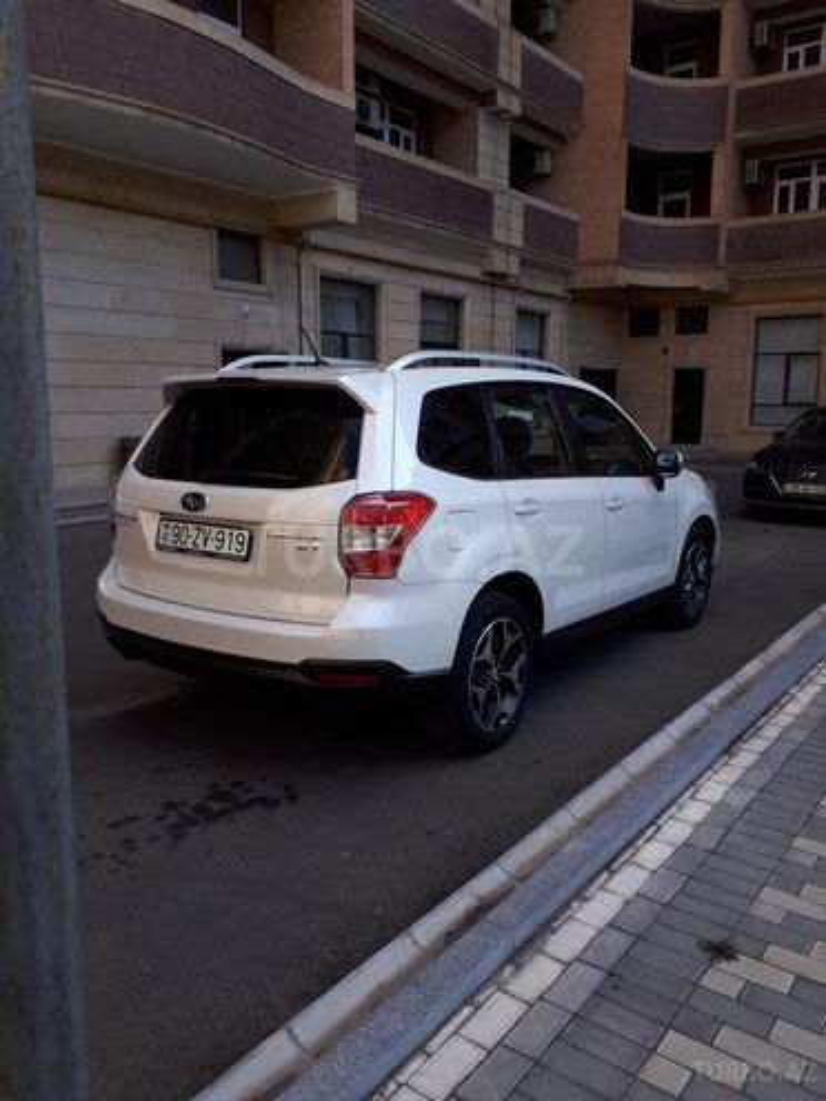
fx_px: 859
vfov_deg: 65.3
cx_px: 413
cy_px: 550
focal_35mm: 27
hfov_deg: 51.4
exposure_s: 1/514
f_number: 1.9
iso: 40
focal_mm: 3.6
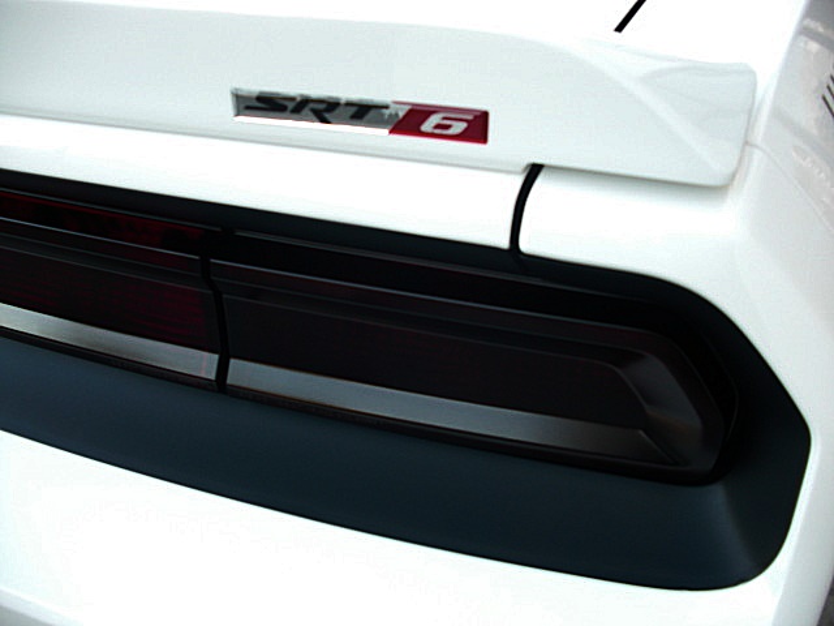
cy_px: 313
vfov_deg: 39.7
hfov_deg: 51.4
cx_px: 417
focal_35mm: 36
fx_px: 867
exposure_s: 1/125
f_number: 2.8
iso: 100
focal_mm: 6.3
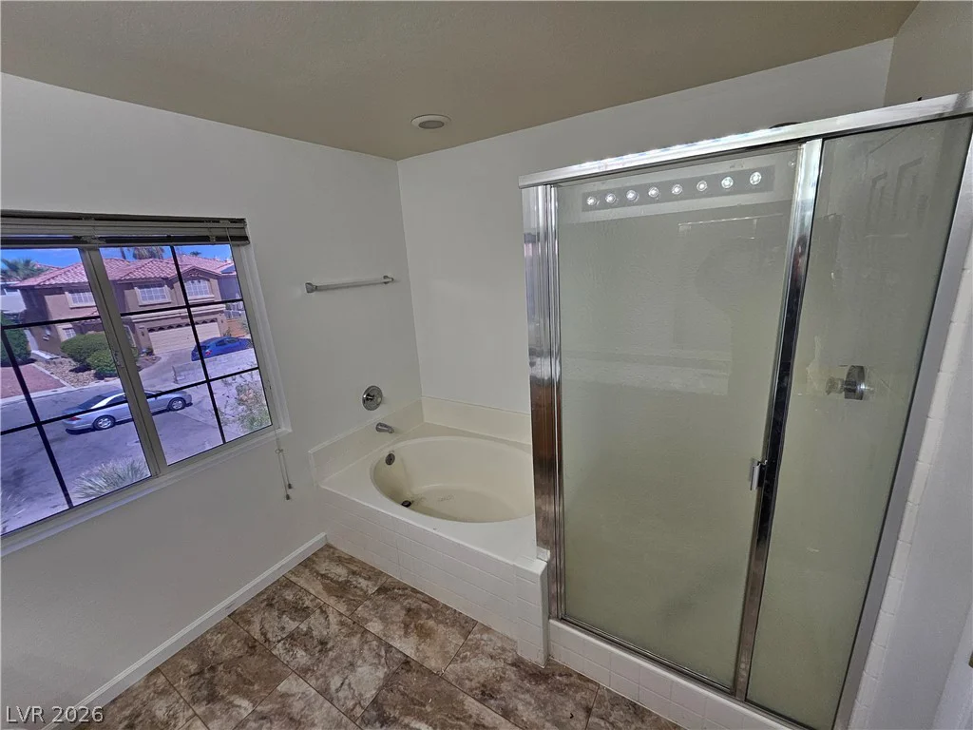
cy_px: 365
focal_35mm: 13
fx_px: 365
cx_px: 486
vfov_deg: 89.9
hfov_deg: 106.2
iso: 50
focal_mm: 1.7
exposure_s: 1/120
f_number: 2.2
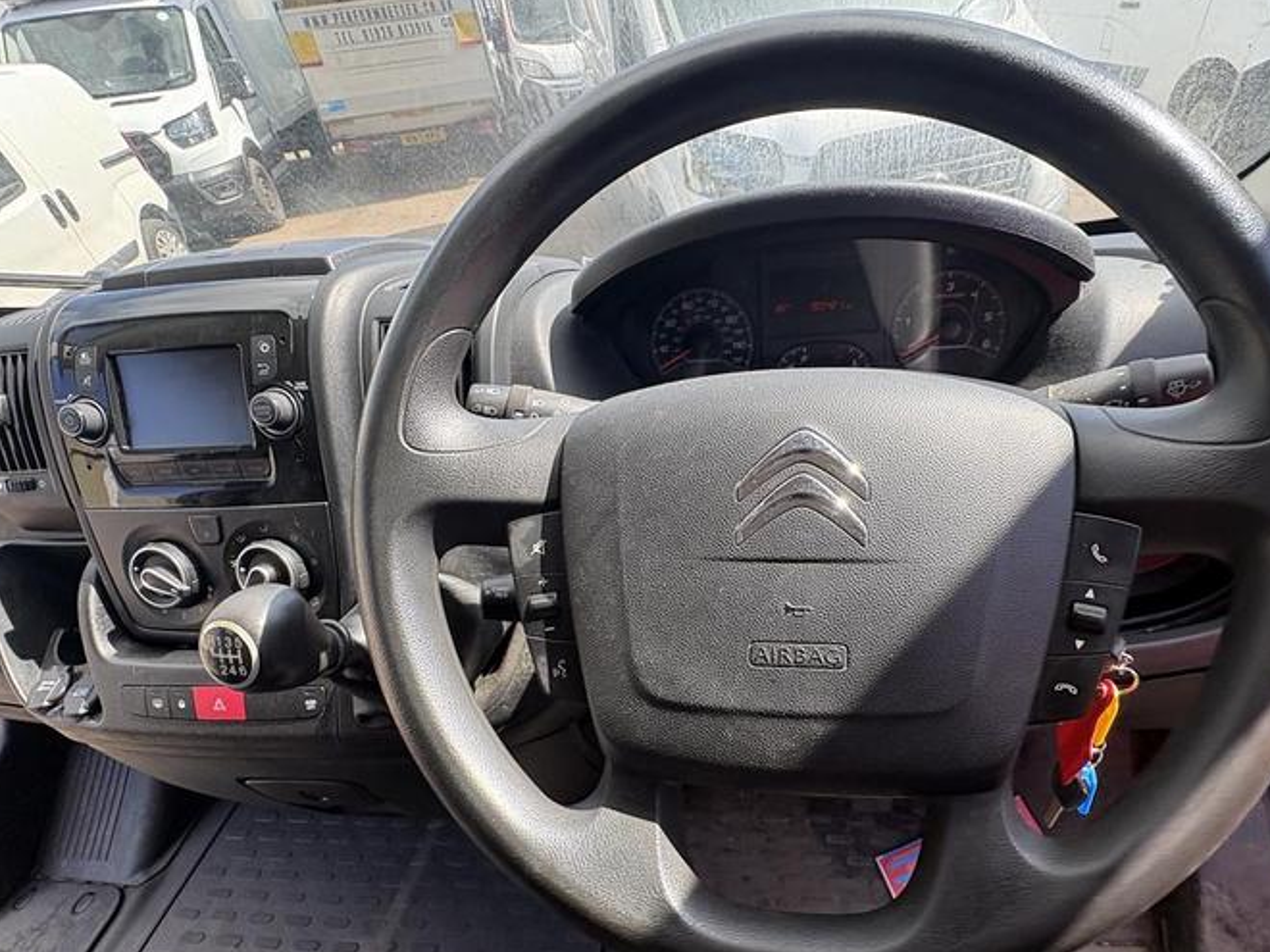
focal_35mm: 19
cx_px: 739
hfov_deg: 84.0
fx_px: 697
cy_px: 573
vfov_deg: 68.0
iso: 64
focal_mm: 2.22
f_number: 2.2
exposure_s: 1/173
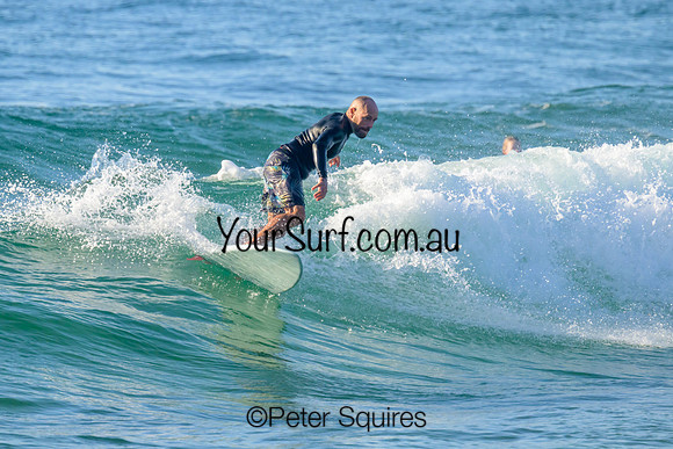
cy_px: 180
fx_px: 15928
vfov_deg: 1.6
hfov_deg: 2.4
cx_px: 263
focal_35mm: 852
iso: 1100
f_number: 11
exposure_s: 1/2000
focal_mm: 660
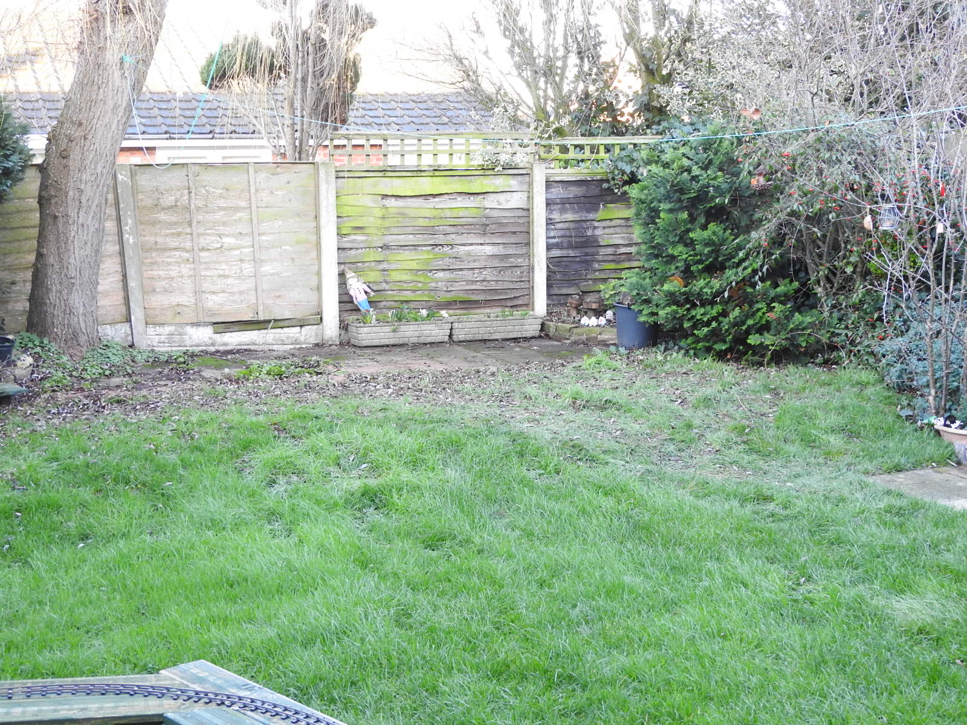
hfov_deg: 38.2
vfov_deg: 29.1
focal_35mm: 50
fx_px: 1397
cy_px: 362
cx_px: 484
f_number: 4
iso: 320
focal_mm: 9
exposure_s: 1/30
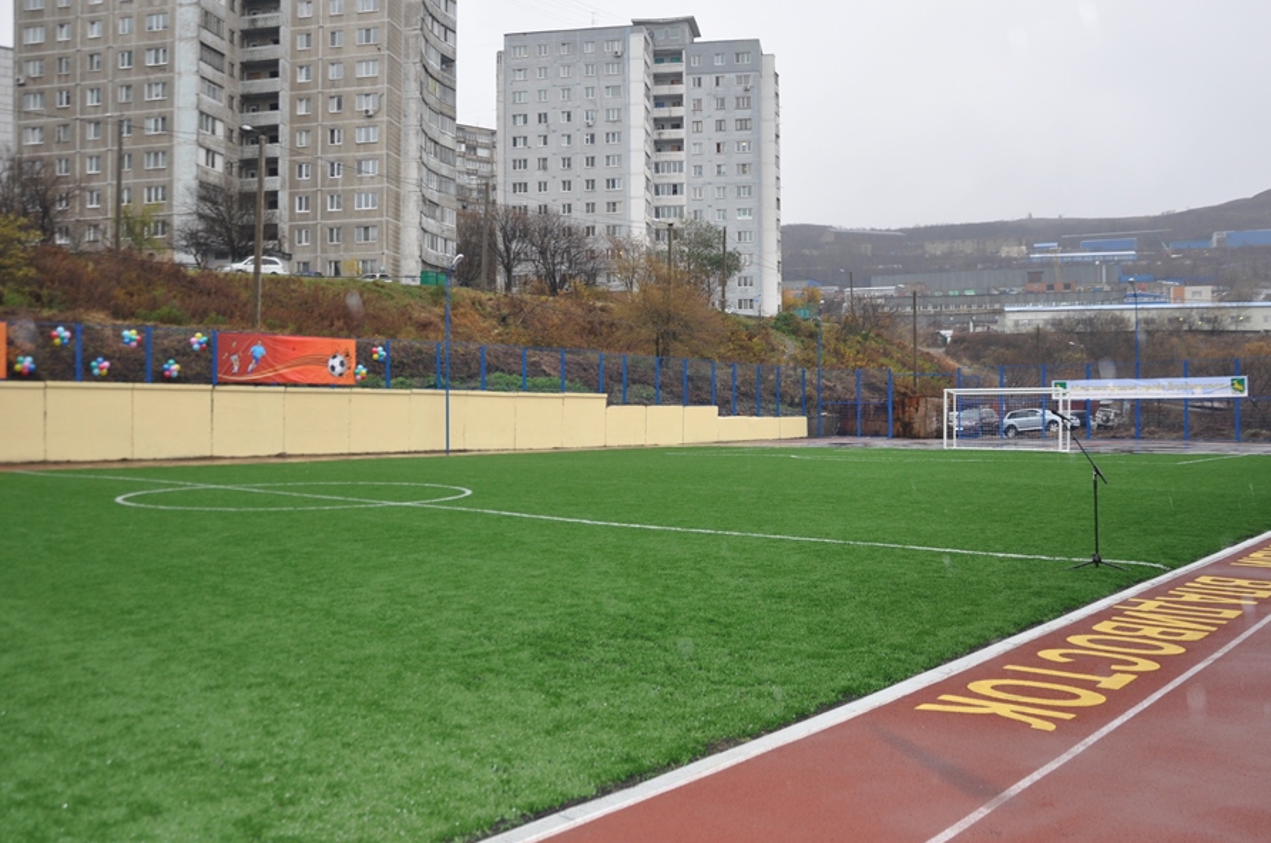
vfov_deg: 42.2
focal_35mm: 31
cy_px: 441
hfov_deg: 60.3
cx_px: 663
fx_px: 1093
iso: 400
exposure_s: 1/200
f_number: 4
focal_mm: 18
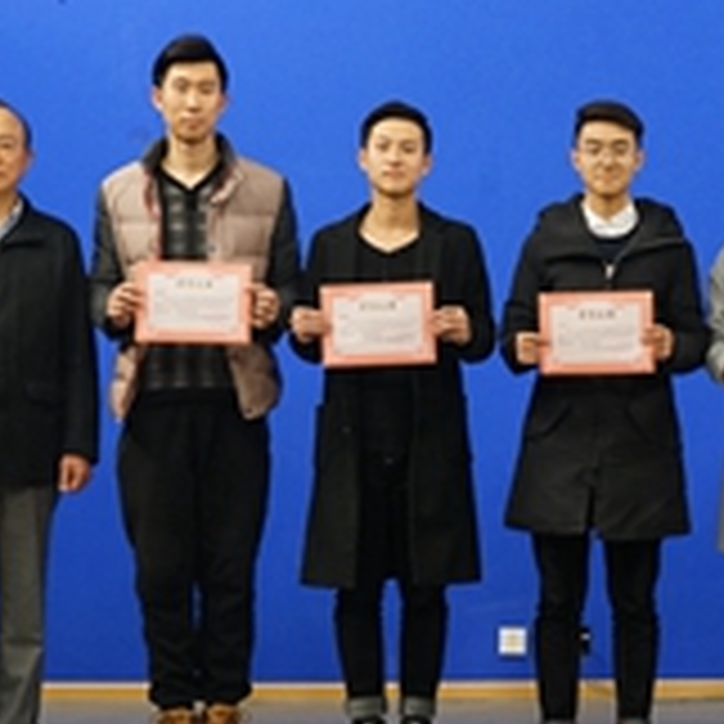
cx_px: 612
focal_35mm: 95
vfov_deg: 18.3
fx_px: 2248
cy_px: 349
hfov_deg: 18.1
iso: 2500
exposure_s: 1/100
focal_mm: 36
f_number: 8
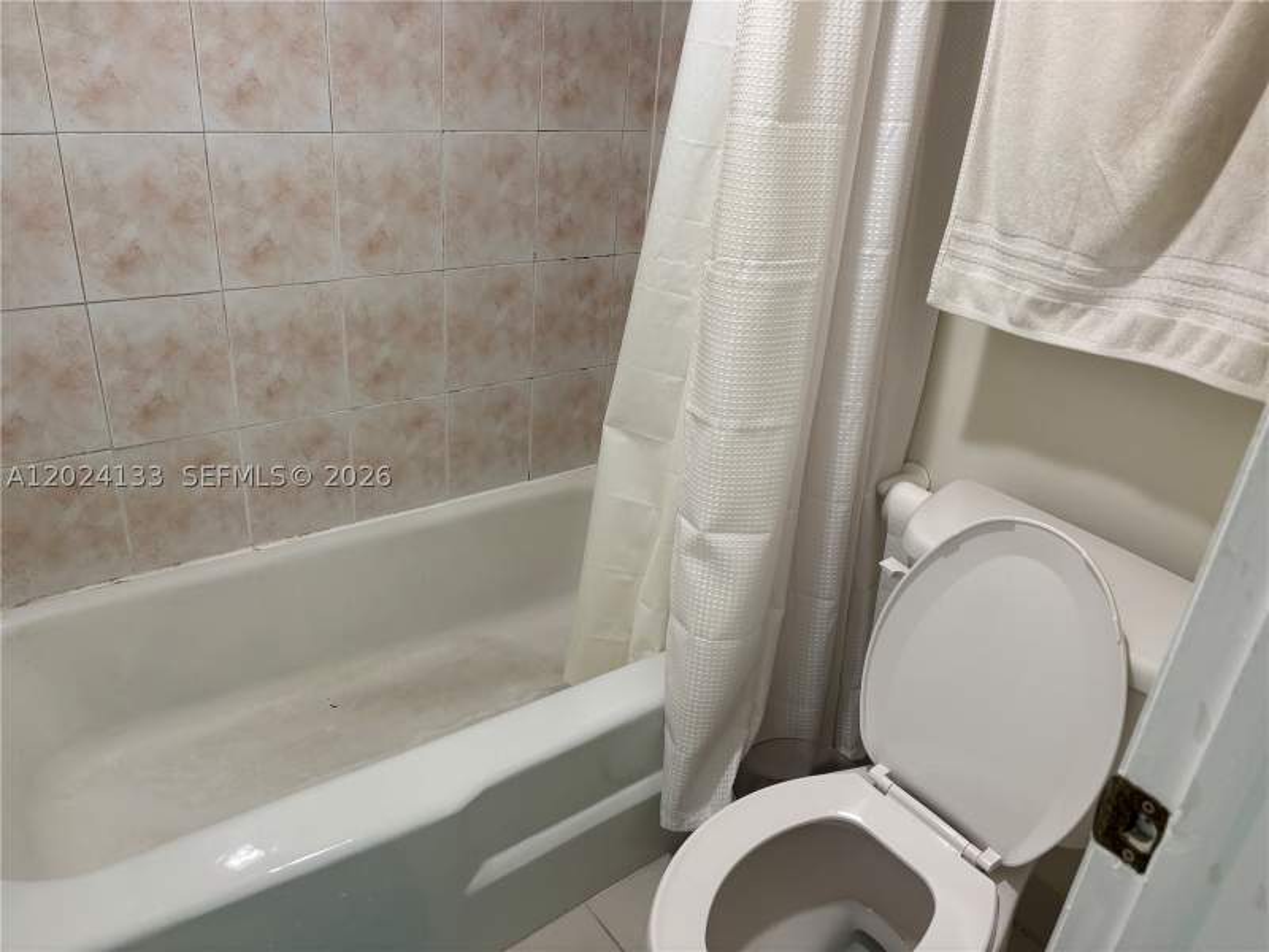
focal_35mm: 26
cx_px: 634
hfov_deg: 67.3
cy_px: 476
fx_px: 953
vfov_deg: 53.1
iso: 64
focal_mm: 5.96
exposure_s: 1/61
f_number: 1.6
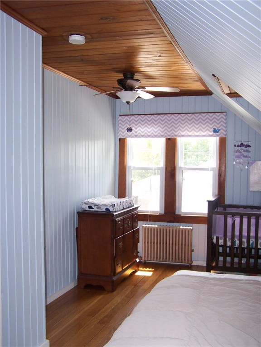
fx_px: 402
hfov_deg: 36.0
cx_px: 130
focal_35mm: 40
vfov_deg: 46.8
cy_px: 174
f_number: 2.8
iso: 140
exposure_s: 1/80
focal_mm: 6.7
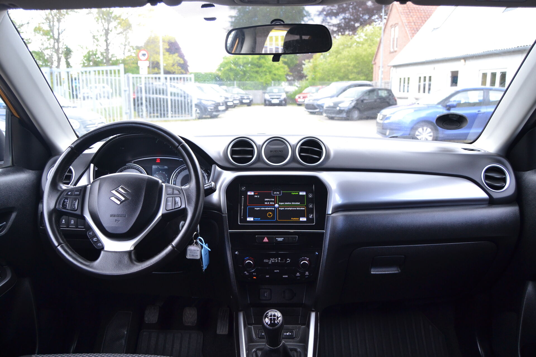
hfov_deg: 67.4
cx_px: 268
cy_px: 178
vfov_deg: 47.9
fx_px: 402
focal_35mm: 27
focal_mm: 18
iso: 400
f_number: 5
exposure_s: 1/100
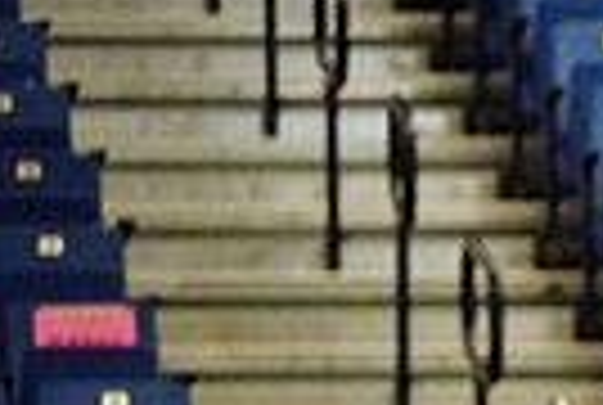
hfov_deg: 3.2
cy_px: 713
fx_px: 10861
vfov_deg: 2.1
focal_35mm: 647
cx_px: 1292
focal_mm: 150
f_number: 2.8
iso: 25600
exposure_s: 1/1600
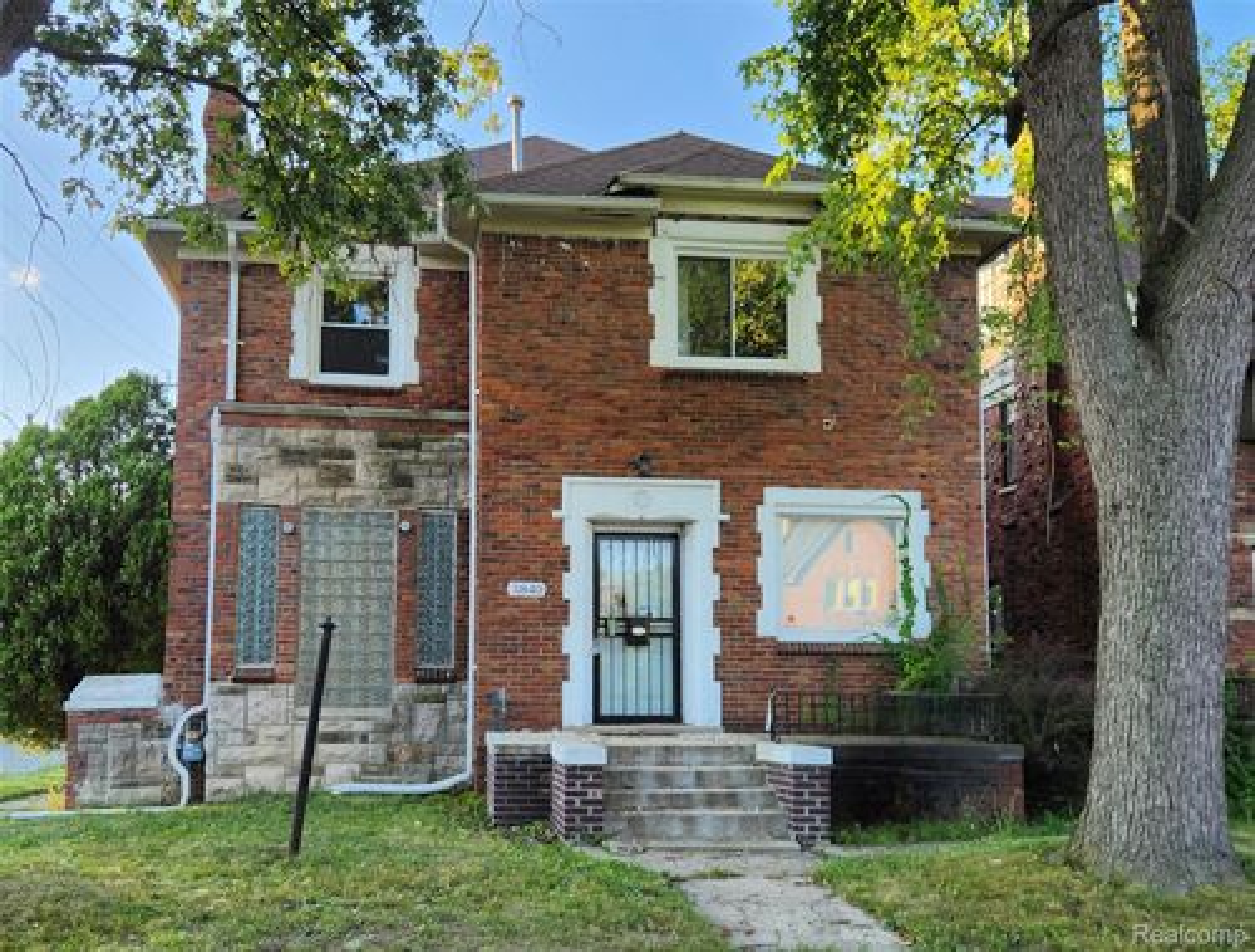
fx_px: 837
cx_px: 628
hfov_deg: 73.7
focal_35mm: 23
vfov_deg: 59.2
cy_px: 476
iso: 20
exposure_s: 1/182
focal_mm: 5.4
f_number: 1.8
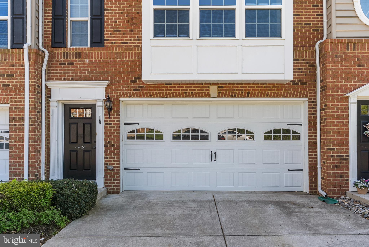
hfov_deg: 61.9
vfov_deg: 43.6
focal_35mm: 30
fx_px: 308
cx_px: 184
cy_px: 124
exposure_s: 1/125
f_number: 10
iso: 500
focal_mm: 30
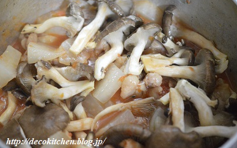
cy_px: 76
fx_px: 407
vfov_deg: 20.6
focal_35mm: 63
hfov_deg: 32.5
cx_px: 116
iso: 4500
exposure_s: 1/60
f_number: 3
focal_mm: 40
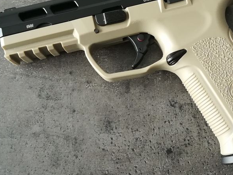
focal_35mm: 44
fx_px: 296
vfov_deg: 32.6
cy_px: 60
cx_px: 142
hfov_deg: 42.7
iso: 250
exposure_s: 1/33.3
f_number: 2.2
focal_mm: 3.83
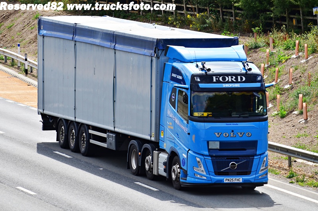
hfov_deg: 8.1
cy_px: 106
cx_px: 159
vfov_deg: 5.4
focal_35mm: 255
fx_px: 2248
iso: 200
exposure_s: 1/1000
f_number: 6.3
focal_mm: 170
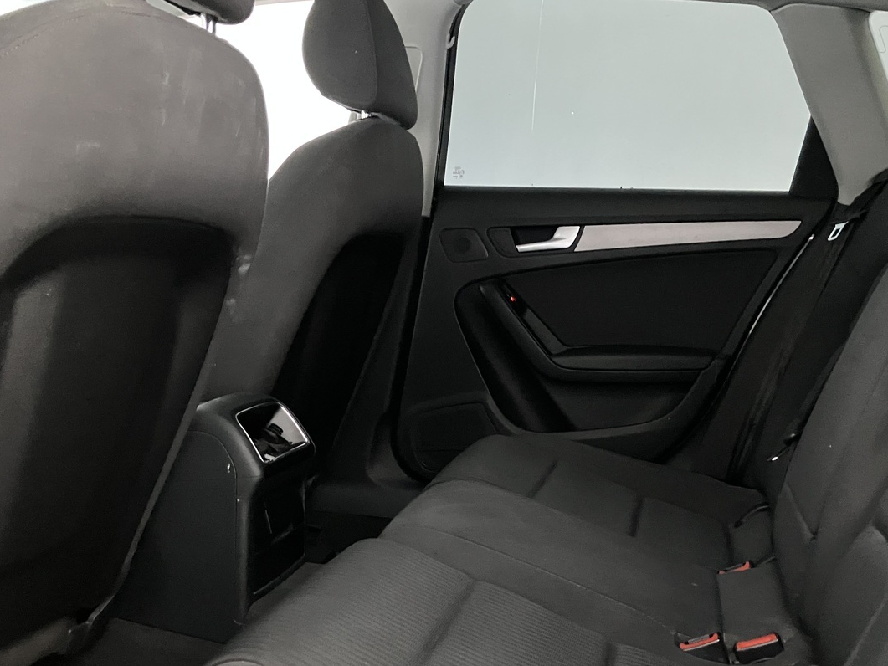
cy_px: 397
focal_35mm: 38
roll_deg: -3.4
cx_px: 479
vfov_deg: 37.6
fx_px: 975
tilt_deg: -7.8
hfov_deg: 48.9
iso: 800
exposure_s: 1/15
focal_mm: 3.99
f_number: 1.8
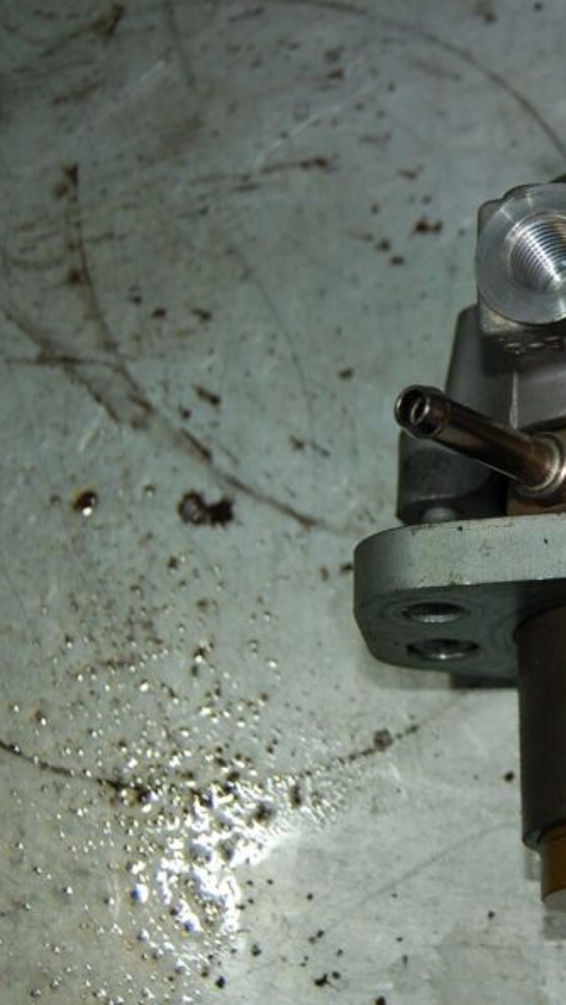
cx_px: 639
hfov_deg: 14.6
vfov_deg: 26.2
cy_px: 502
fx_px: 2159
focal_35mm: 81
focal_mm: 34
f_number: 4.5
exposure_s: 1/60
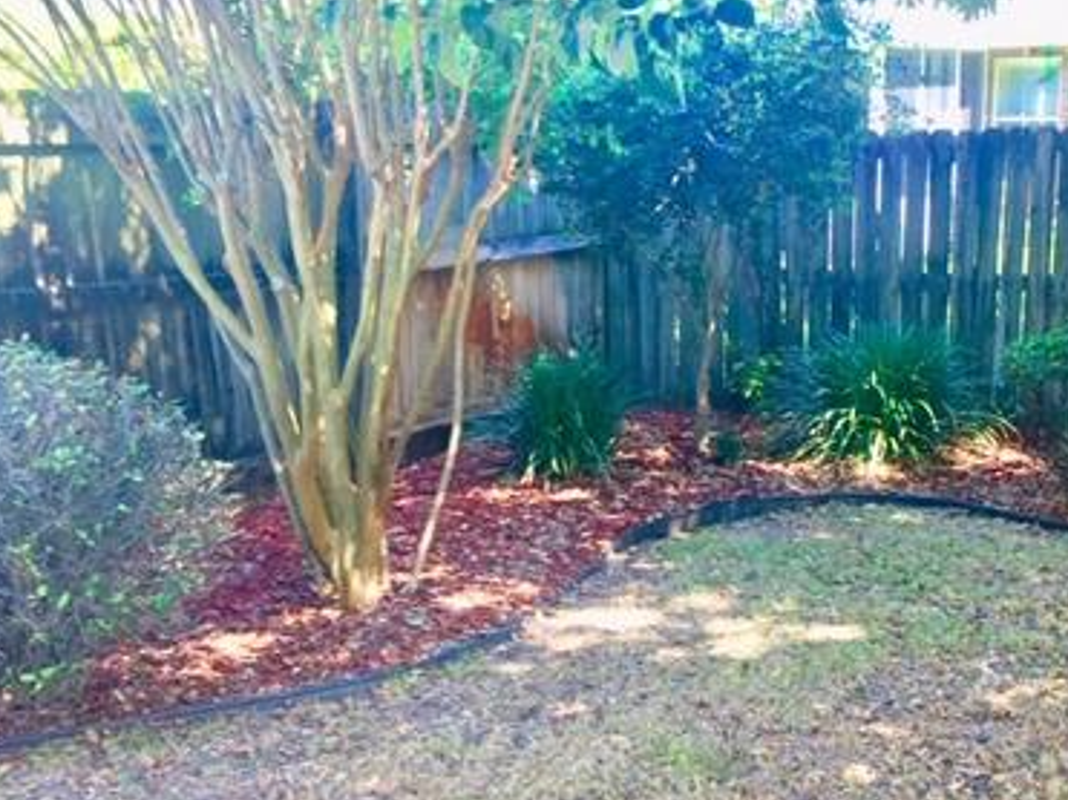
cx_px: 763
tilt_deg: -13.7
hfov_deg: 37.5
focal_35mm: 50
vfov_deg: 28.7
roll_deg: -0.1
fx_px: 1542
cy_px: 596
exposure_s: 1/60
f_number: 2.2
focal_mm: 4.15
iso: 32
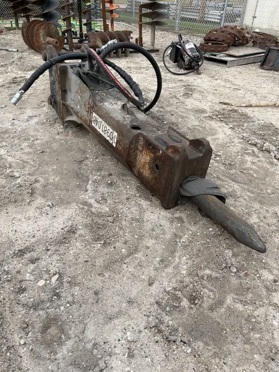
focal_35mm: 26
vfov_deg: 67.3
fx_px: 279
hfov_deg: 53.1
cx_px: 140
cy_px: 186
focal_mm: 5.1
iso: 50
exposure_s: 1/1309
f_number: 1.6
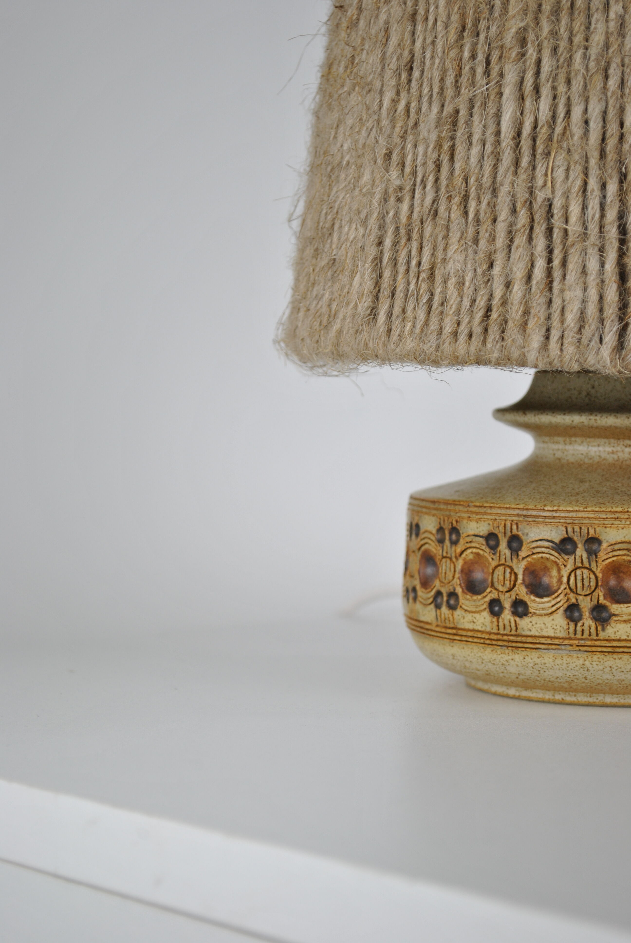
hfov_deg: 16.6
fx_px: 2163
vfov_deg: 24.6
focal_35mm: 82
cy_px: 472
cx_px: 316
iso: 200
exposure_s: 1/50
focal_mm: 55
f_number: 5.6
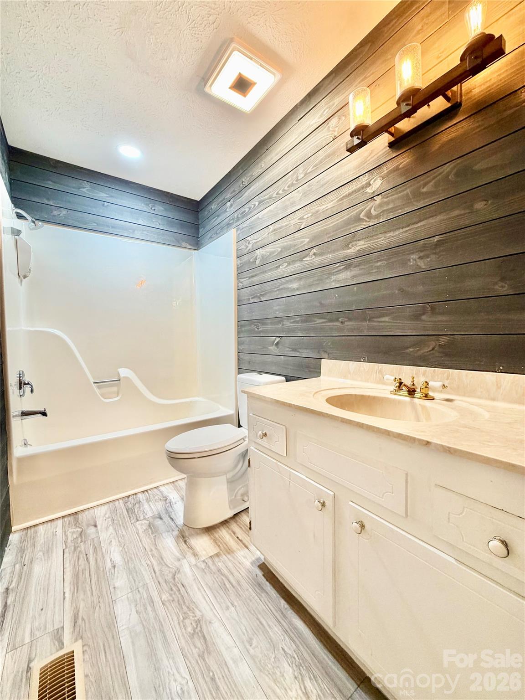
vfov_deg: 102.1
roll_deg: +0.6
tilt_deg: -2.5
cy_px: 350
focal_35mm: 14
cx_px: 262
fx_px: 283
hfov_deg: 85.7
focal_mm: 2.22
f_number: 2.2
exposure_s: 1/60
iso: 160
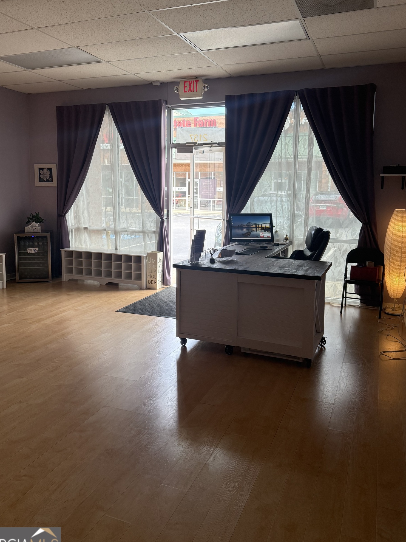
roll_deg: -1.2
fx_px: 438
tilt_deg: -5.2
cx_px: 203
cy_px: 243
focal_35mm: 28
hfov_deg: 49.7
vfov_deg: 63.3
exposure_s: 1/212
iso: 200
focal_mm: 6.76
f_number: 1.78
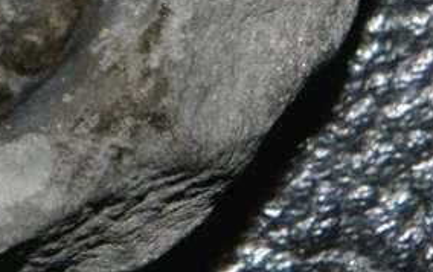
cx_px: -40
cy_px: -377
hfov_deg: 7.2
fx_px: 3398
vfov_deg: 4.5
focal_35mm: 288
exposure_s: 1/60
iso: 200
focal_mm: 55
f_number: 13
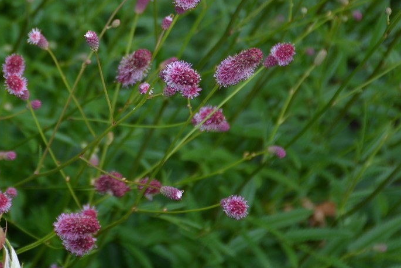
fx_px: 3109
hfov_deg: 7.4
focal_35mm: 279
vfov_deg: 4.9
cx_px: 28
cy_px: 13
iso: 200
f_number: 5.6
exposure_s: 1/160
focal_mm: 85
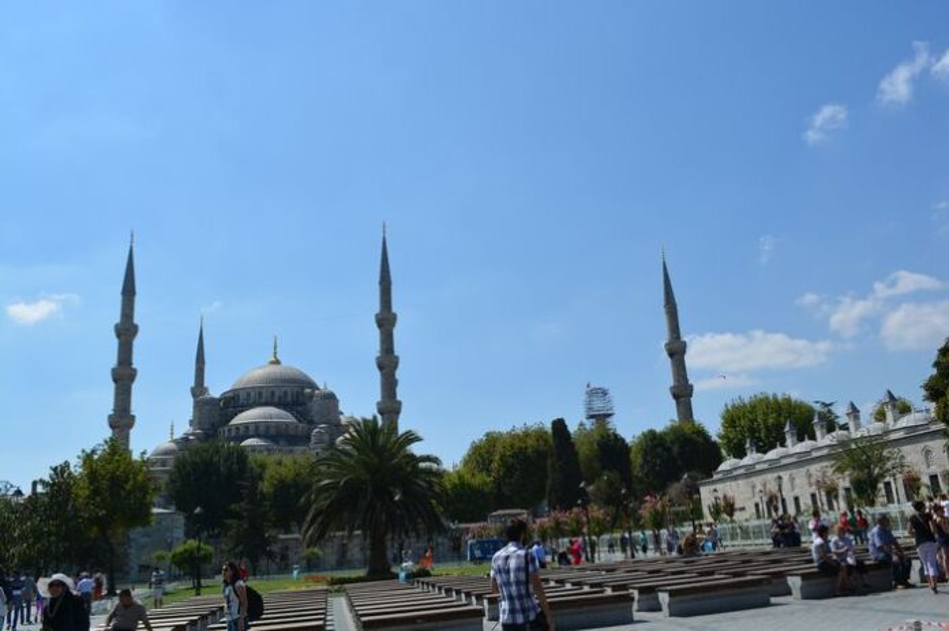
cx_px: 474
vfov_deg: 43.5
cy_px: 316
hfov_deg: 62.0
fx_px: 790
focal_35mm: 30
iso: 100
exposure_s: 1/400
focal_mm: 20
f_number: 10
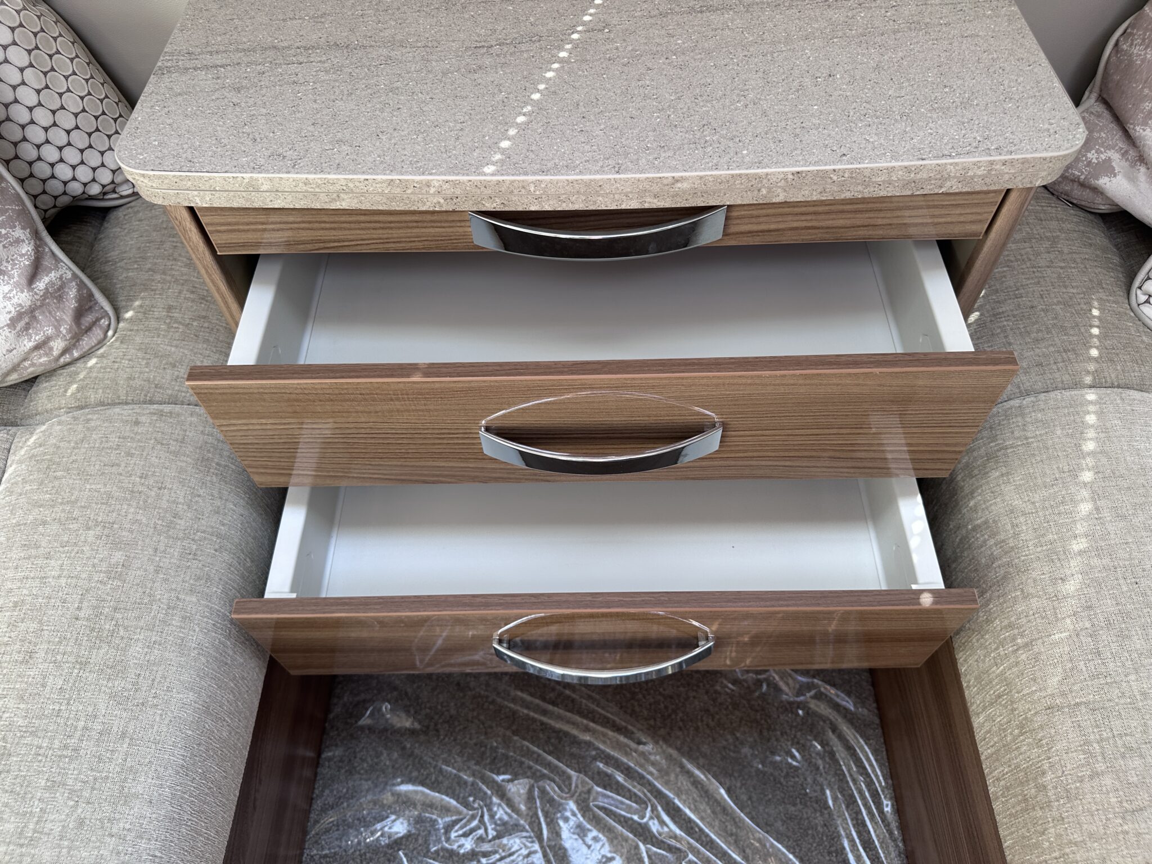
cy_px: 432
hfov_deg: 71.6
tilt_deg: -55.2
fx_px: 799
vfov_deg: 56.8
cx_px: 576
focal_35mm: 24
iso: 80
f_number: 1.78
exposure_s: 1/121
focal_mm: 6.86
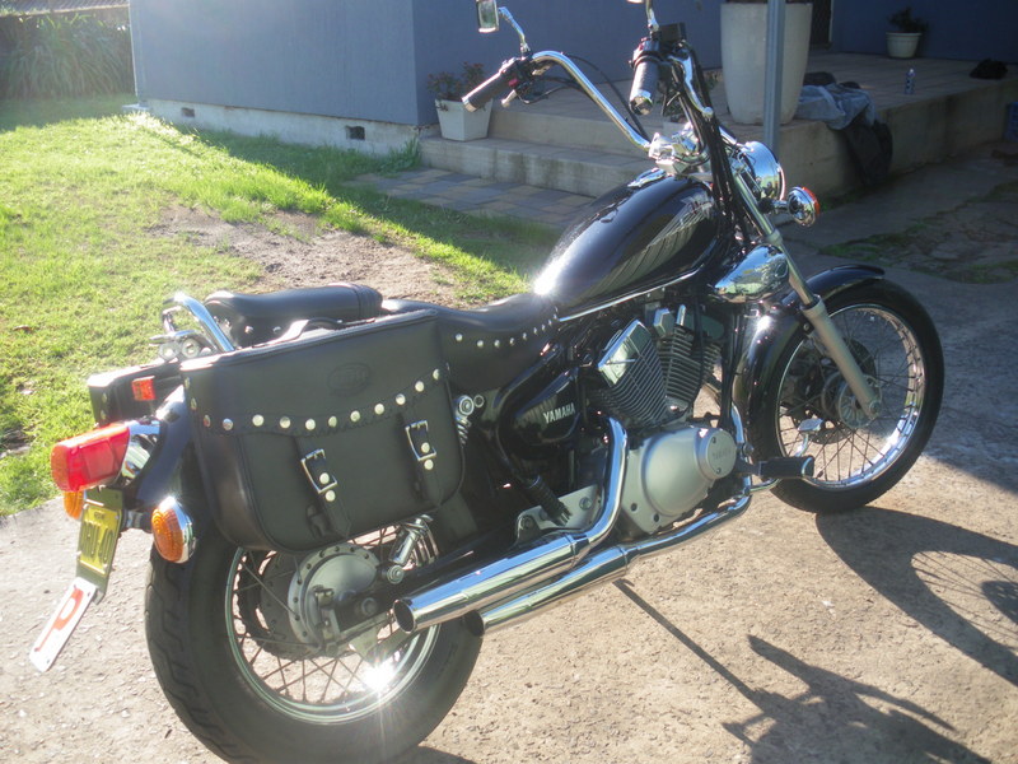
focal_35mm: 36
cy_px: 382
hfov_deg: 51.4
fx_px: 1059
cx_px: 509
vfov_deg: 39.7
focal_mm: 6.3
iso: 64
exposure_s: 1/125
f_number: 3.5
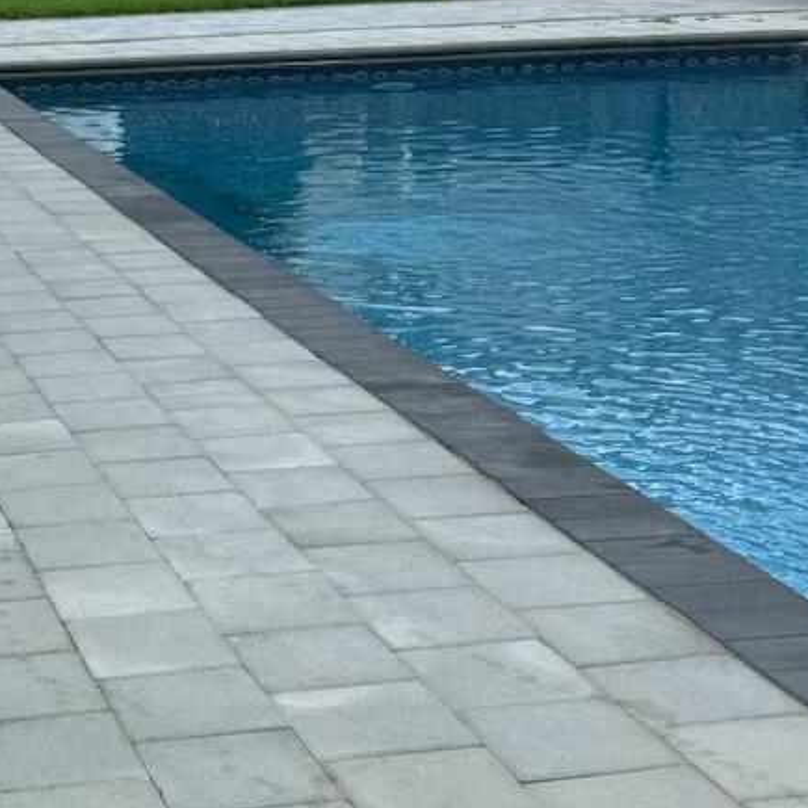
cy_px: 424
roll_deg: +0.0
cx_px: -167
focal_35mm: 78
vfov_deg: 22.2
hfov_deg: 20.7
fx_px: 2060
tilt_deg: -15.4
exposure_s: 1/3584
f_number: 1.78
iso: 80
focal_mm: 6.76
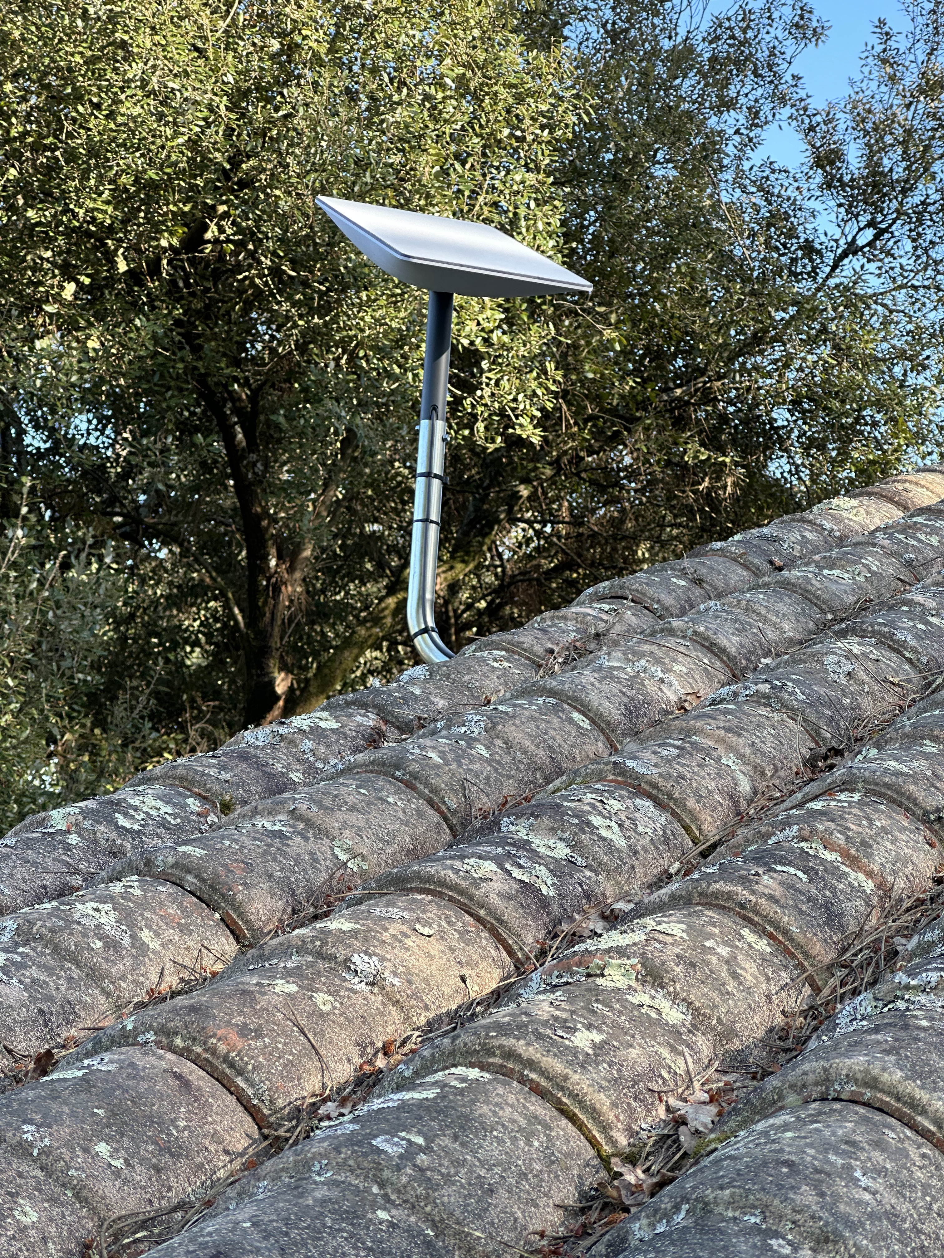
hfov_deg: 19.1
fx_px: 2800
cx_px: 472
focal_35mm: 77
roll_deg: -3.5
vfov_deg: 25.3
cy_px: 629
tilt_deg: +7.5
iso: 40
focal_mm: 9
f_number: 2.8
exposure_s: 1/99
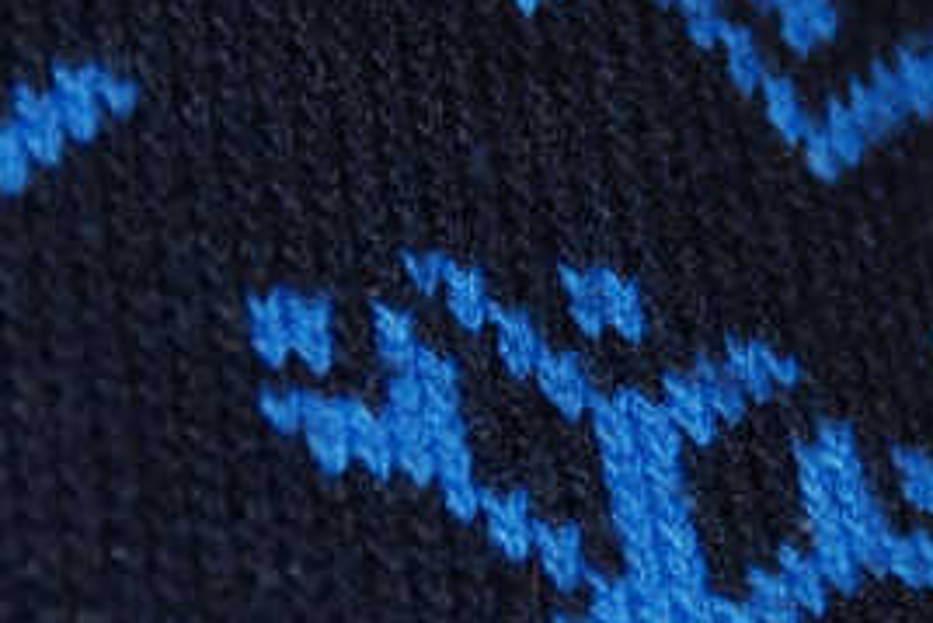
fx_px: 9594
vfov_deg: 3.7
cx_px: 456
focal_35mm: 370
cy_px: 352
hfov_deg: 5.6
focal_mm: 120
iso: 200
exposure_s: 1/60
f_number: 6.3
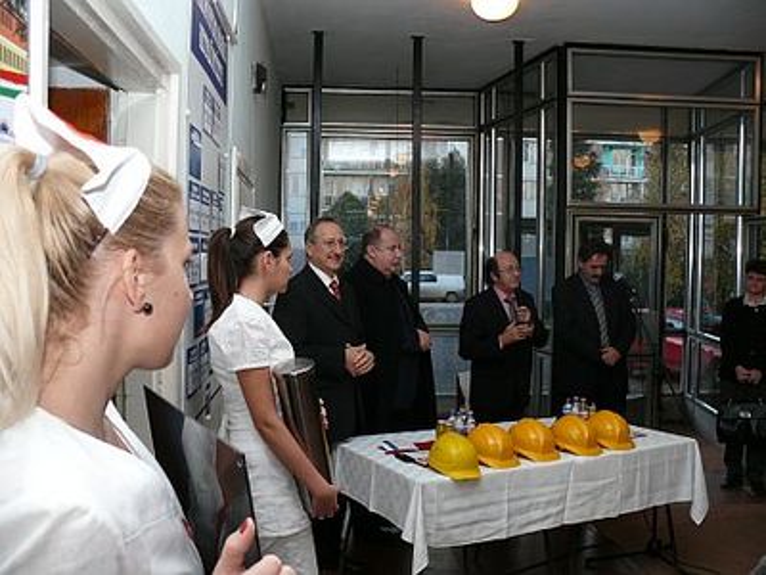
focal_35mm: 35
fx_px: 774
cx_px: 383
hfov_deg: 52.6
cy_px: 288
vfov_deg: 40.7
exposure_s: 1/30
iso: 100
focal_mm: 7.4
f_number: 2.8
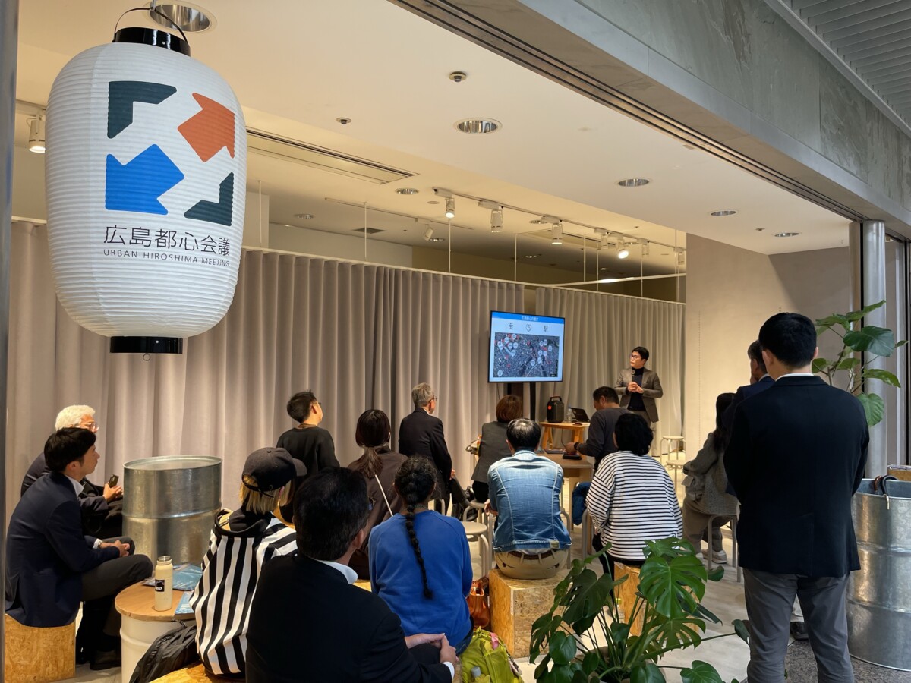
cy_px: 342
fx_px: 684
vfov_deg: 53.1
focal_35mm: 26
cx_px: 456
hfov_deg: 67.3
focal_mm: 5.1
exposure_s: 1/60
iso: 100
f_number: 1.6
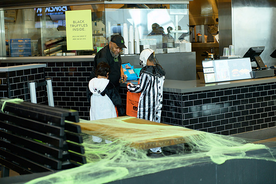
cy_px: 92
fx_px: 537
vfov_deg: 19.5
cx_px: 138
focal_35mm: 70
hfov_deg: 28.8
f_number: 2.8
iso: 800
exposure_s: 1/200
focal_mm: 70
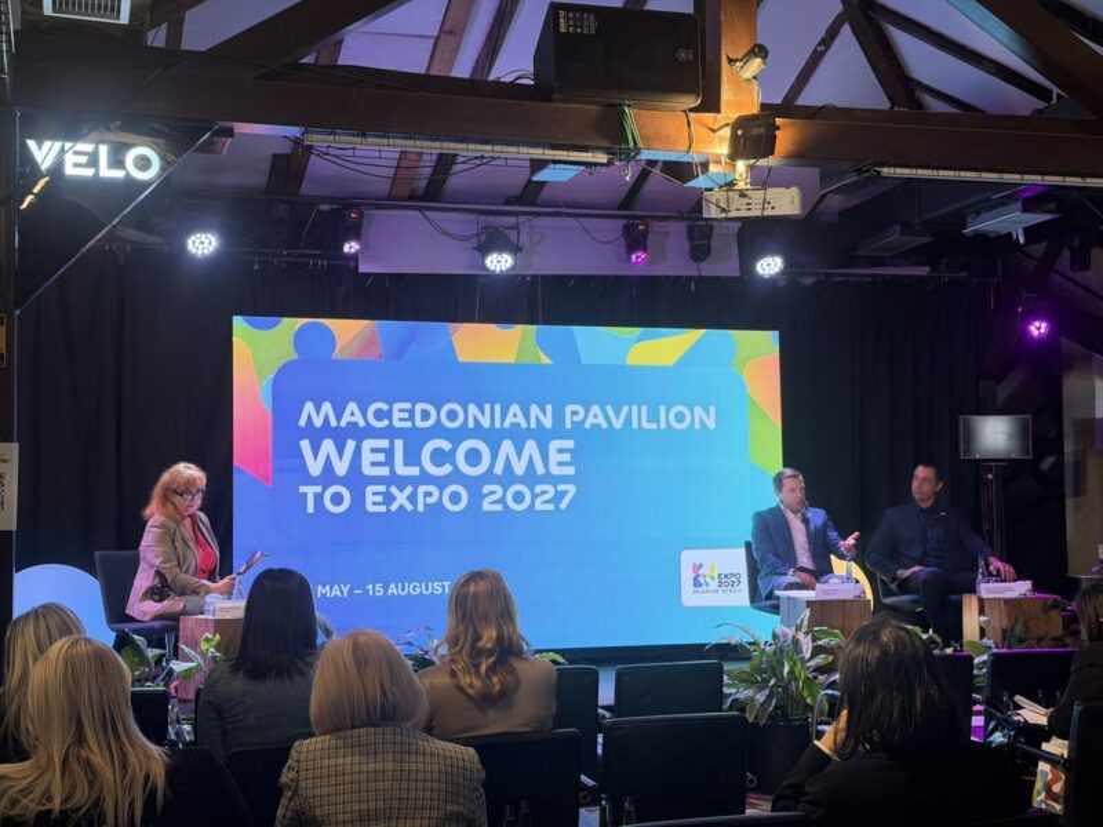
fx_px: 1529
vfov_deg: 30.3
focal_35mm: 48
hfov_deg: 39.7
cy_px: 414
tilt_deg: +1.9
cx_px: 552
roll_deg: +0.4
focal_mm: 6.76
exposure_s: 1/60
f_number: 1.78
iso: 100
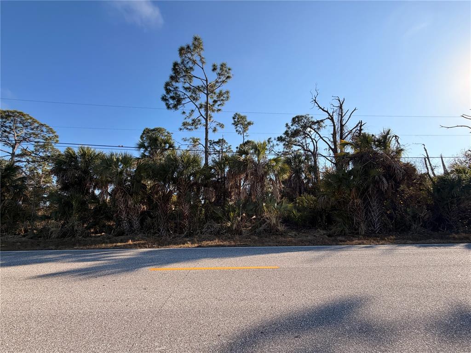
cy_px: 176
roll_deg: +1.8
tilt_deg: +11.3
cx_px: 236
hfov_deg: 102.1
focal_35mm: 14
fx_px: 190
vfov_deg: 85.7
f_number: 2.2
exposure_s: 1/770
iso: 25
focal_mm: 2.22
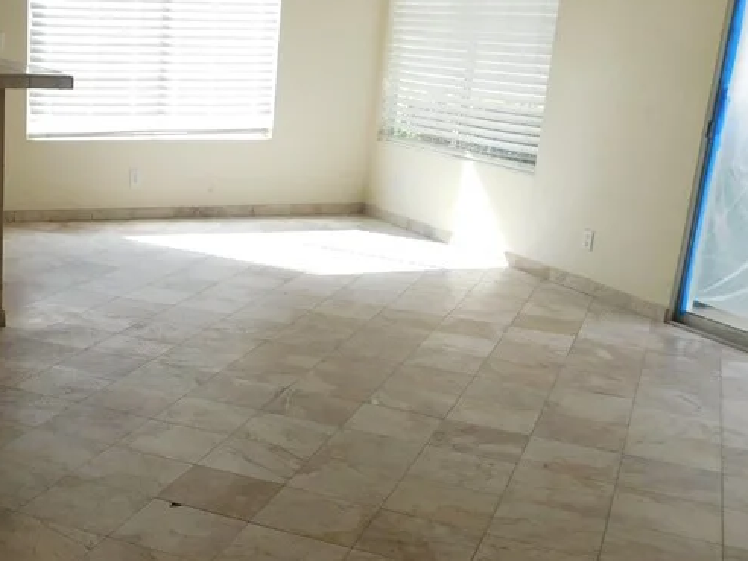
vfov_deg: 29.0
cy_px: 345
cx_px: 78
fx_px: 1080
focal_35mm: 50
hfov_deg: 35.9
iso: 125
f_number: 3
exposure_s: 1/200
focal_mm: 4.1
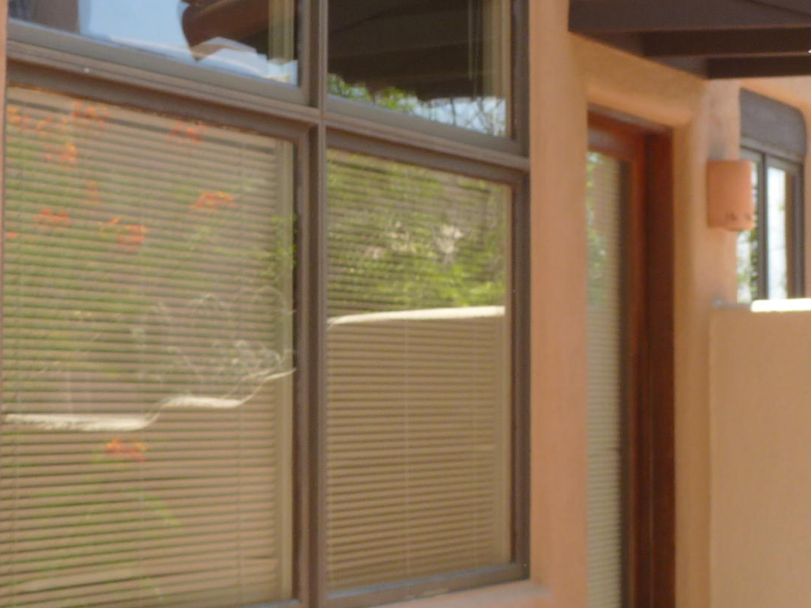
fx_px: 2132
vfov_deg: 16.2
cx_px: 727
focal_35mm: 91
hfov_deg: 21.1
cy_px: 215
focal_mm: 5.9
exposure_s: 1/160
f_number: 4
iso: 100
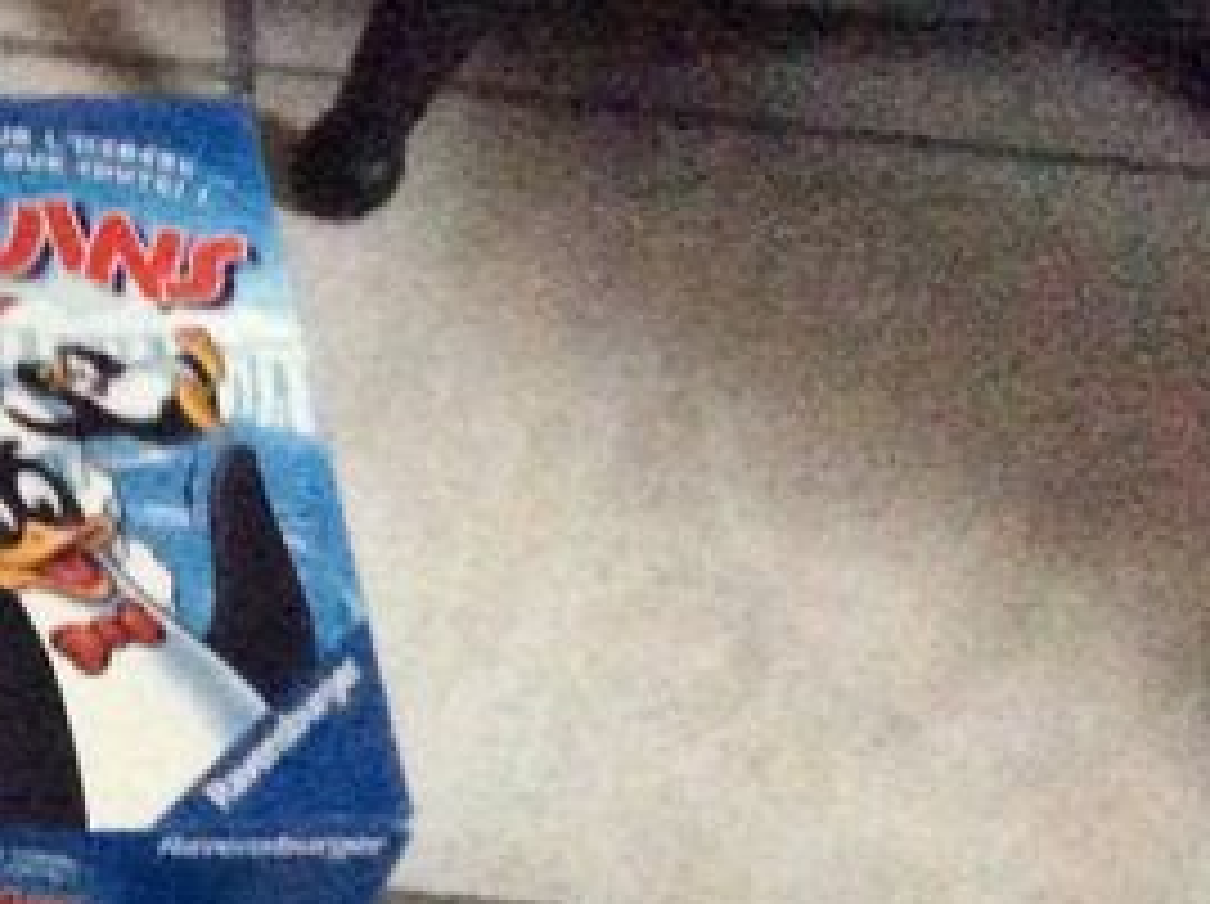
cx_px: -922
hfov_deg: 14.7
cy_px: 1603
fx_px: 4154
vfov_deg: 11.6
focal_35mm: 119
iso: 800
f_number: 2.4
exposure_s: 1/17
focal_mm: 3.3
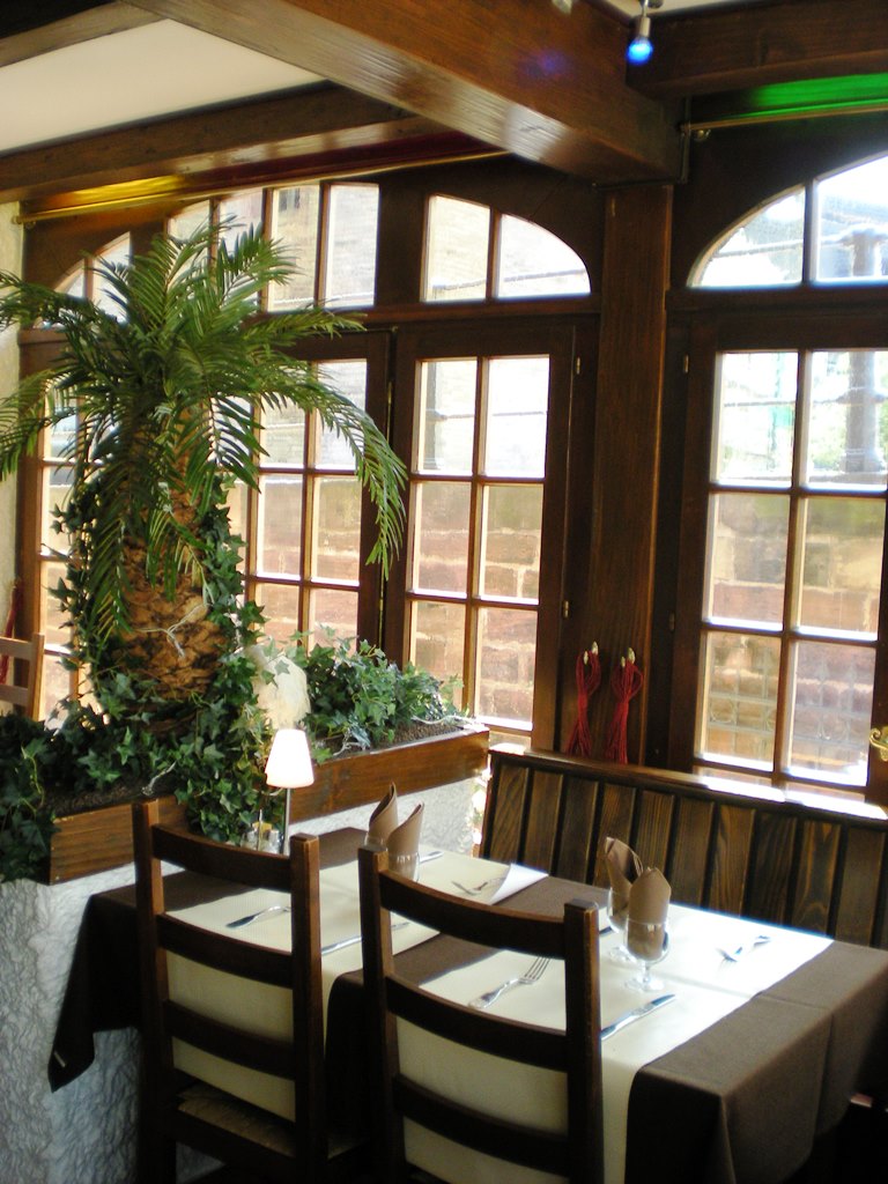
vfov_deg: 49.0
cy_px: 592
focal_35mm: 38
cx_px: 444
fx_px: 1300
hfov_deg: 37.7
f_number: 3.1
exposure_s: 1/59.4
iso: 133
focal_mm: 6.3
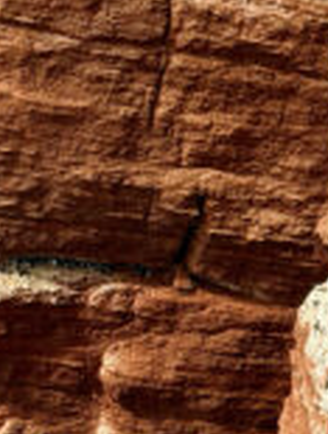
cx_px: 104
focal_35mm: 173
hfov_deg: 8.6
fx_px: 2177
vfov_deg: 10.9
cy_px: -230
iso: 64
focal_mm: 6.76
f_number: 1.78
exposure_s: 1/5208
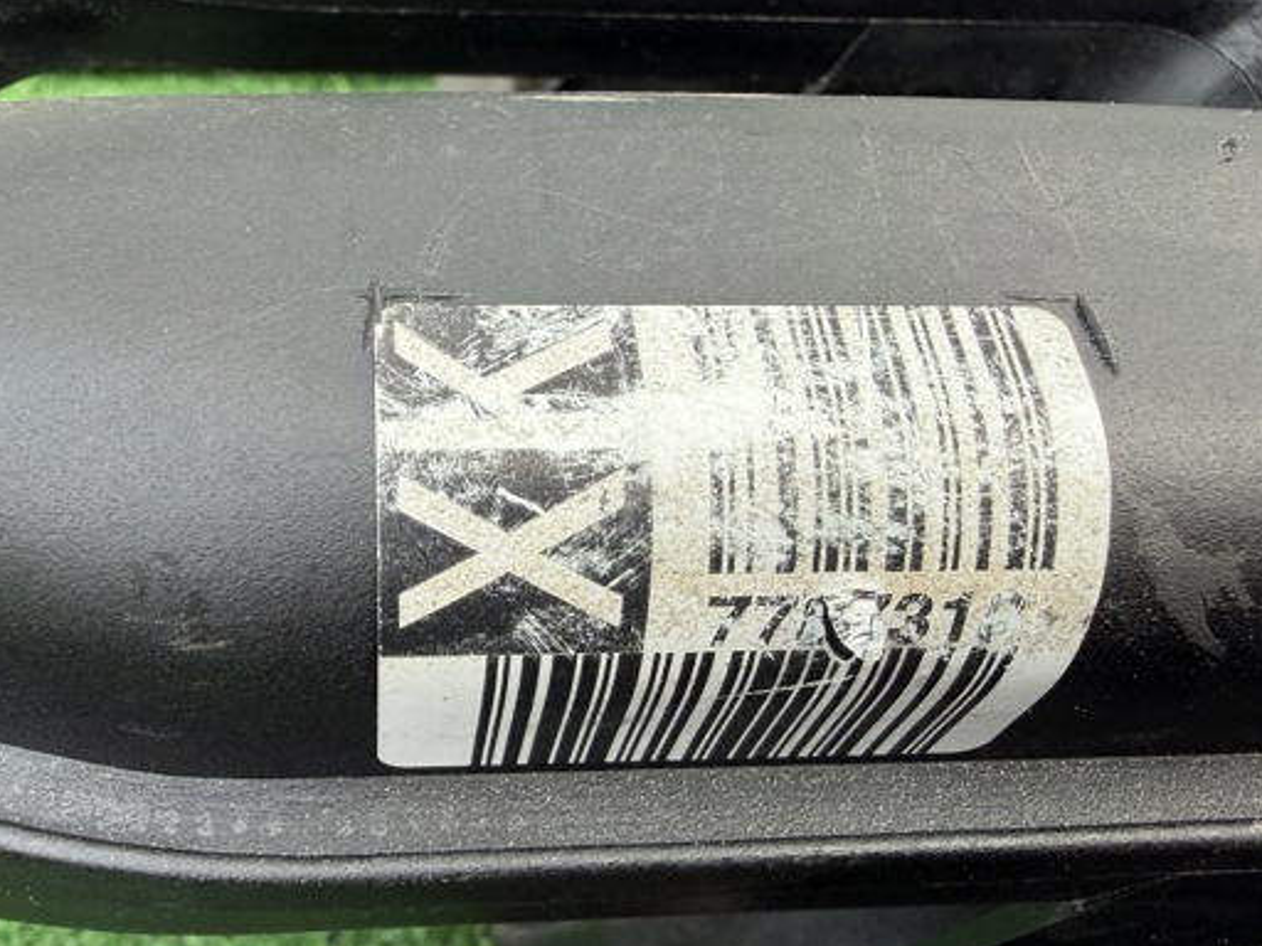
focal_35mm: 30
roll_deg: -0.8
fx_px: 1094
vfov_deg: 46.6
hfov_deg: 59.7
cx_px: 542
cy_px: 563
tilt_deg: -44.8
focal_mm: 2.22
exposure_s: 1/121
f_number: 2.2
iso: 80
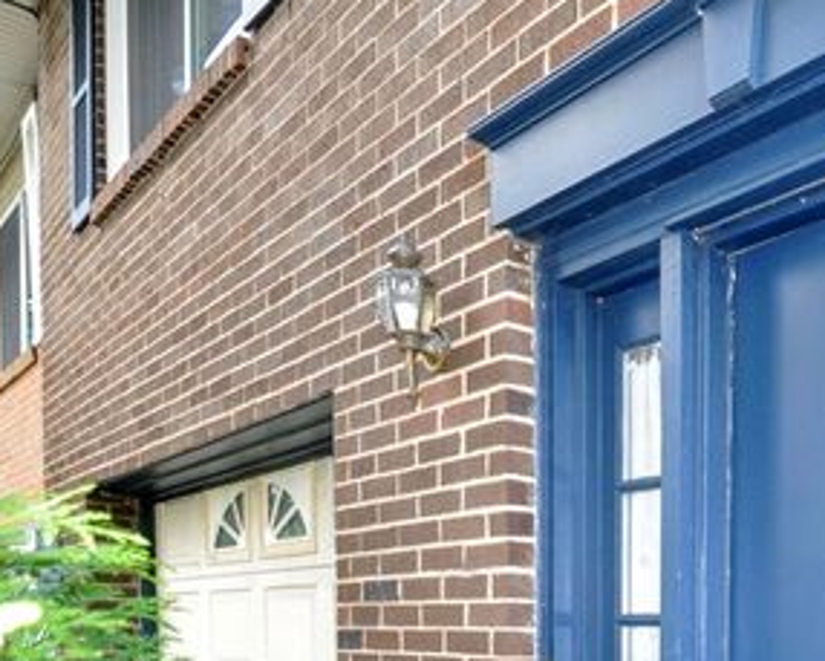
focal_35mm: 37
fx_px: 904
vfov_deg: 36.1
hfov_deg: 46.4
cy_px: 662
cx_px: 666
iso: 320
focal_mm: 10
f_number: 4.5
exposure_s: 1/60
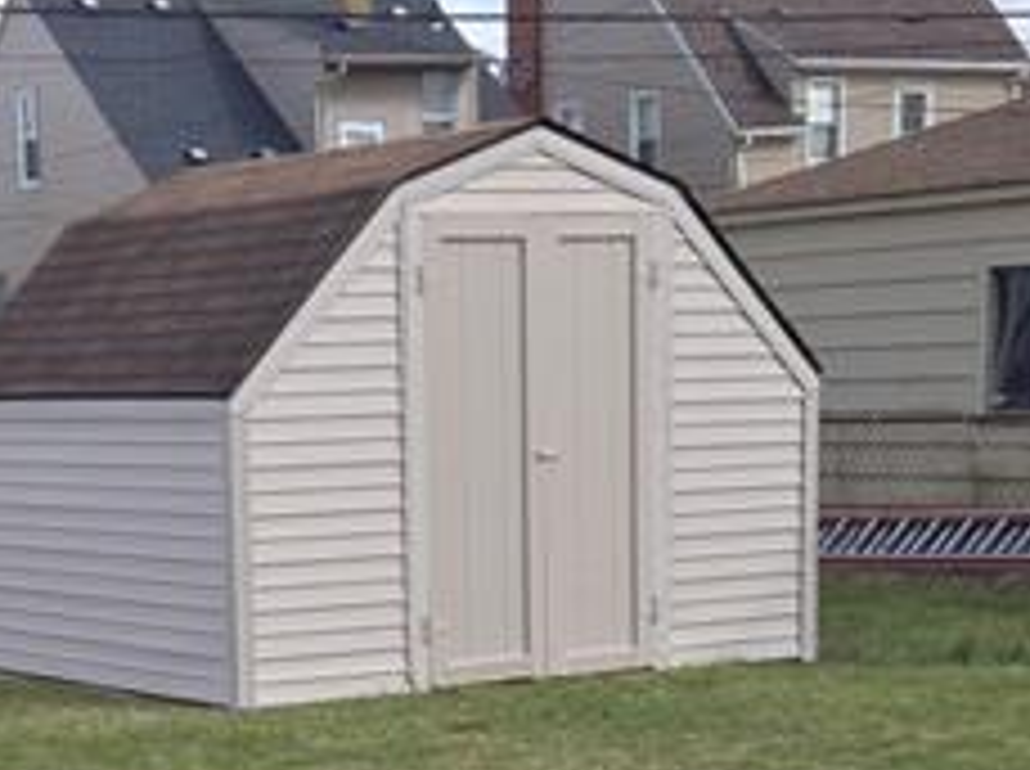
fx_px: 3060
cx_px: 315
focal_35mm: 103
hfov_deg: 19.0
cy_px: 1130
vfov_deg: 13.5
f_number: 1.8
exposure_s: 1/841
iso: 25
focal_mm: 5.4
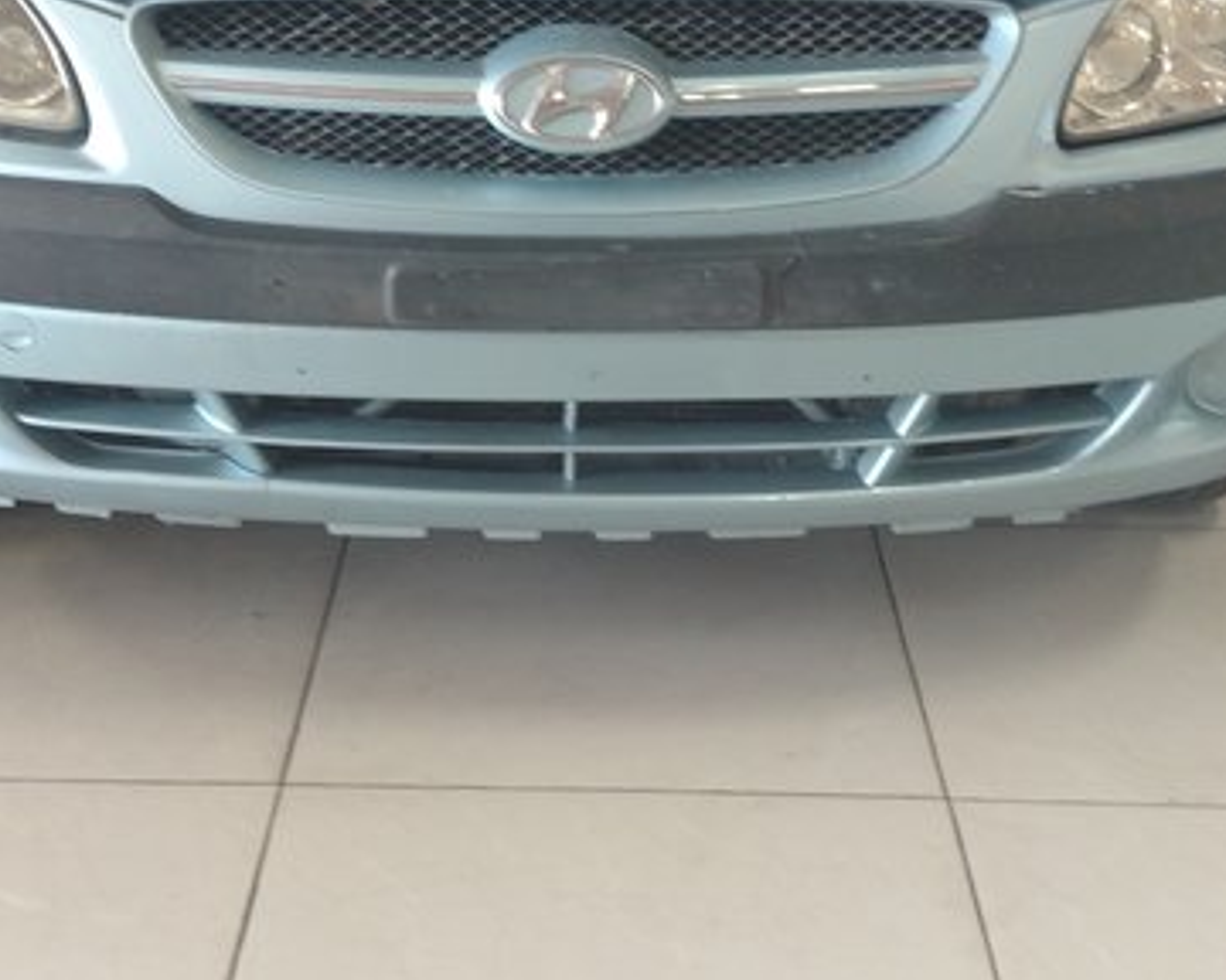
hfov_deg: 65.9
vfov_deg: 54.9
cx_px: 569
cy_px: 473
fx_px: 943
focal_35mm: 26
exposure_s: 1/25
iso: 719
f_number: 1.75
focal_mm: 5.25
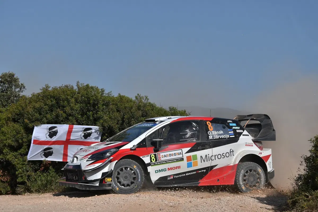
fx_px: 768
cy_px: 106
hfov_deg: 23.4
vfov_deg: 15.7
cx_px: 159
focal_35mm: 87
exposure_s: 1/800
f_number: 9
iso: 100
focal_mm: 58
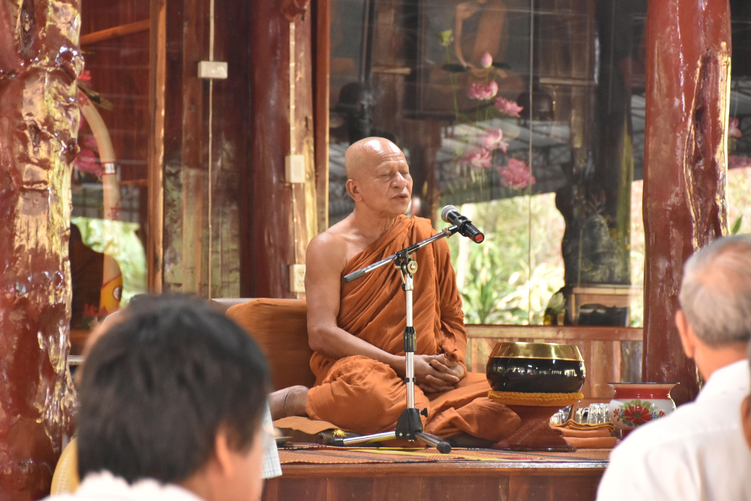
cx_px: 376
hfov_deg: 13.7
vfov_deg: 9.1
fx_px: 3129
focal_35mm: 150
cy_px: 250
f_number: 5.6
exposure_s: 1/20
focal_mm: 100
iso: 2500
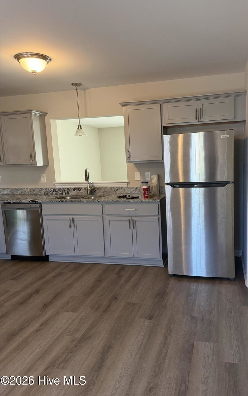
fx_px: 281
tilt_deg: -8.8
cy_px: 197
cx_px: 152
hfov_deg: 47.3
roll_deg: +2.6
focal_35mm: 26
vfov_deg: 70.4
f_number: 1.78
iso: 200
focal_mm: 6.76
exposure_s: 1/120
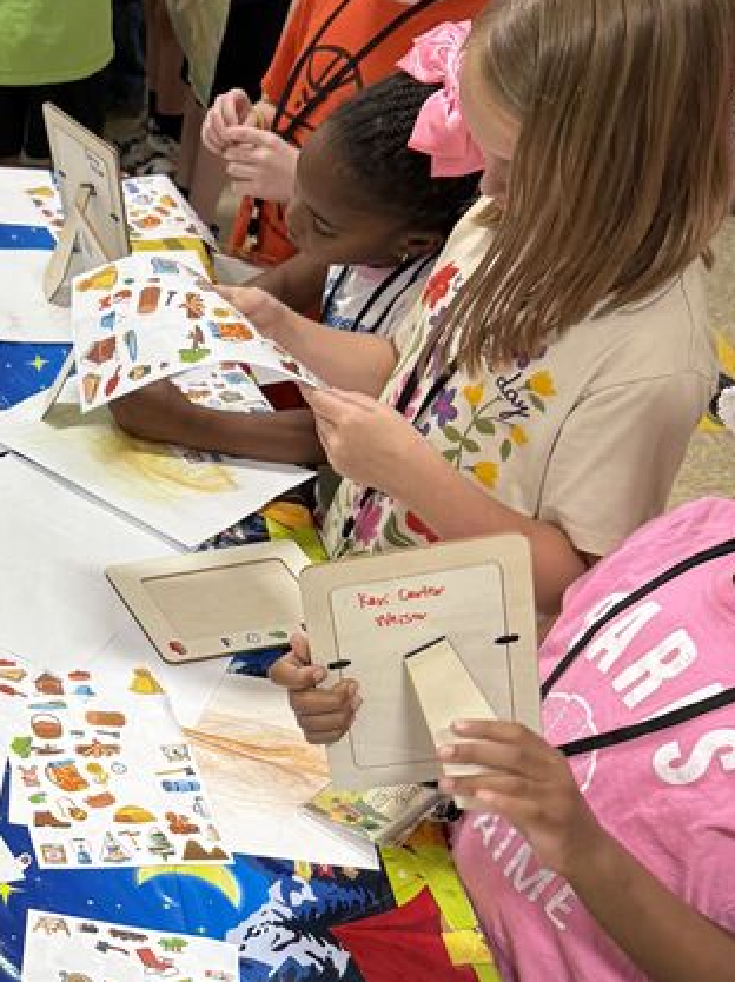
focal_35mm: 59
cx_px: -120
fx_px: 1673
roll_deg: -6.8
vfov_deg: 32.2
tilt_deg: -40.9
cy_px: 725
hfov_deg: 23.0
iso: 200
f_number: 1.78
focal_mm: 6.76
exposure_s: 1/121
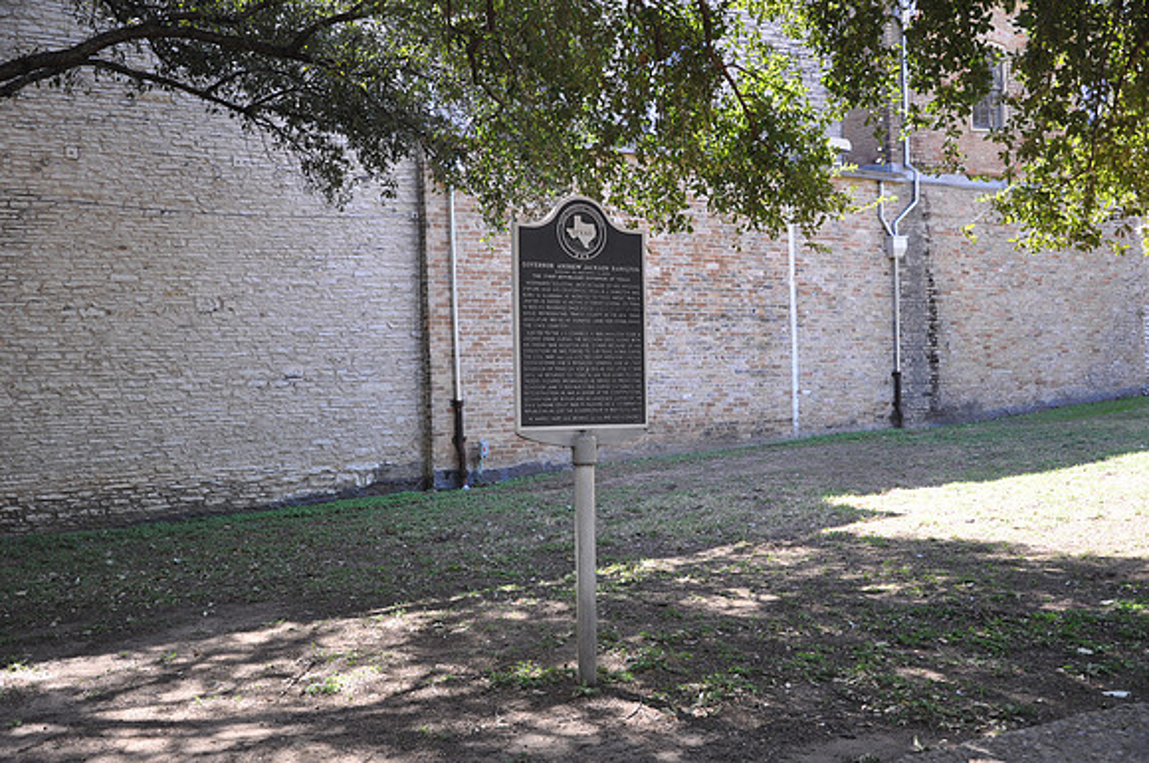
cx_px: 574
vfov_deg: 35.4
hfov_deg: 51.3
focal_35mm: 38
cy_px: 382
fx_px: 1195
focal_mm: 25
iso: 400
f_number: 4.5
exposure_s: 1/80
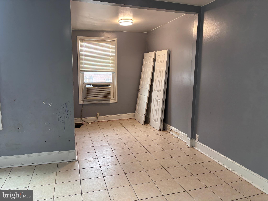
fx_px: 201
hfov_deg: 67.3
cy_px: 100
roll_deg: -1.4
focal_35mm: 26
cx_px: 134
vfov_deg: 53.1
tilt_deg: -9.0
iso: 80
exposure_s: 1/60
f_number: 1.6
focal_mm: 5.96
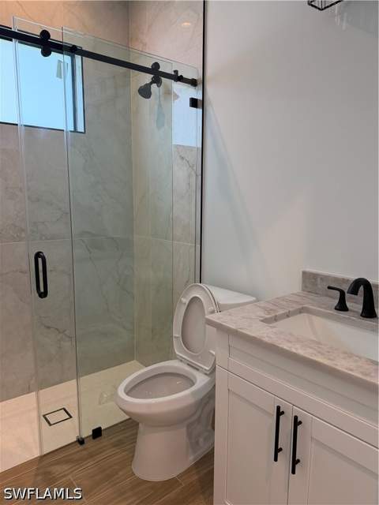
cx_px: 190
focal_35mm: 24
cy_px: 252
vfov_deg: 71.6
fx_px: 350
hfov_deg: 56.8
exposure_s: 1/146
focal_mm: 6.76
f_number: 1.78
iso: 200
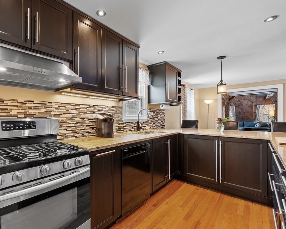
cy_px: 114
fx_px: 144
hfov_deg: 88.6
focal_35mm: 17
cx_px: 116
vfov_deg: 77.0
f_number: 8
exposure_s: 2
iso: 320
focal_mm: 10
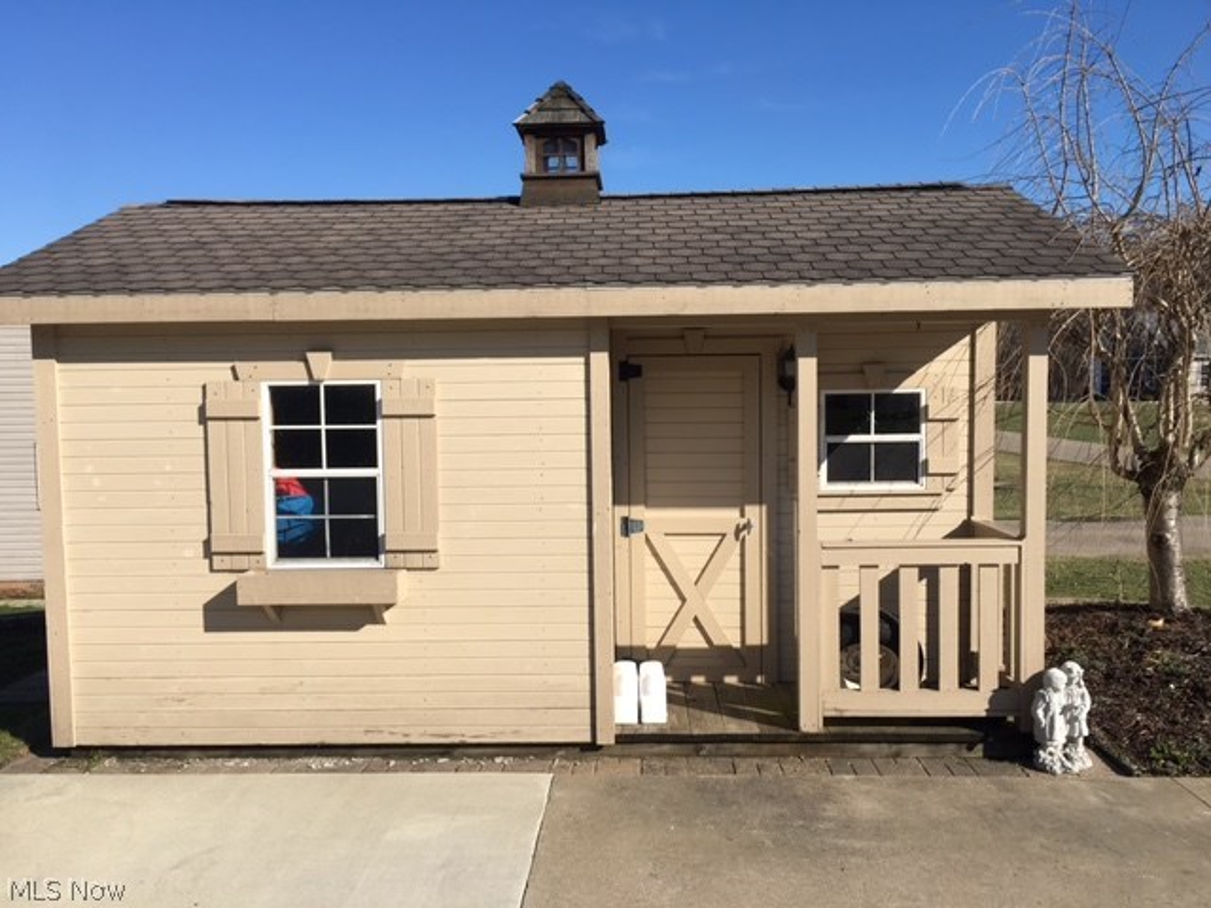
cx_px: 606
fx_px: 1015
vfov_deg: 48.2
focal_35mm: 29
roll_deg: +1.5
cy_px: 454
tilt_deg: -4.6
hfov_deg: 61.7
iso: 25
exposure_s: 1/1709
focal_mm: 4.15
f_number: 2.2
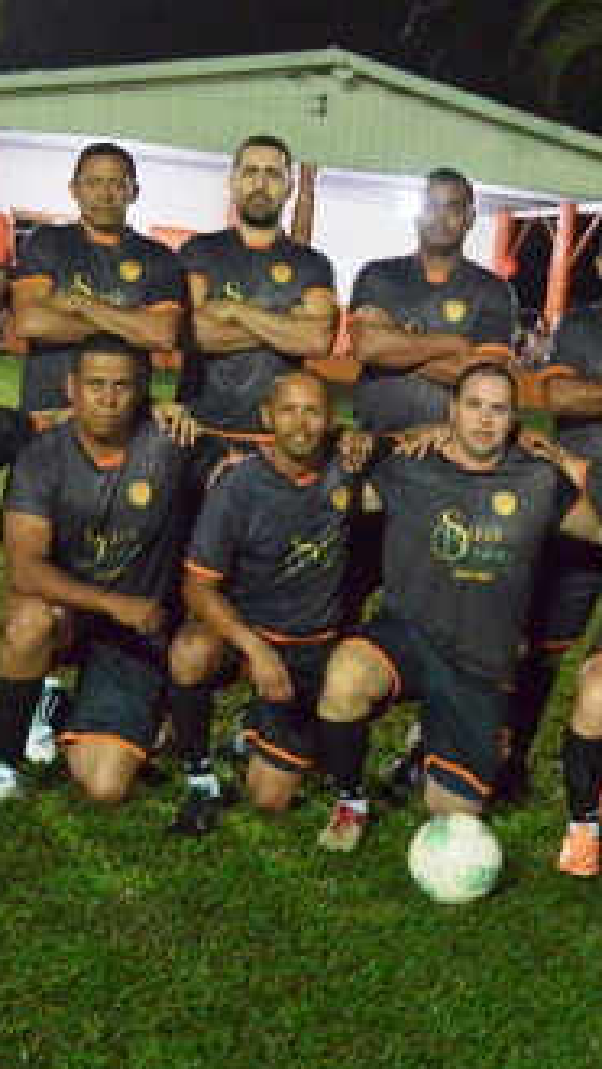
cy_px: 580
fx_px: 2238
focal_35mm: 79
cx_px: 405
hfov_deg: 15.3
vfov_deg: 26.8
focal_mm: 26
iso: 3200
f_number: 4.2
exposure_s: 1/100
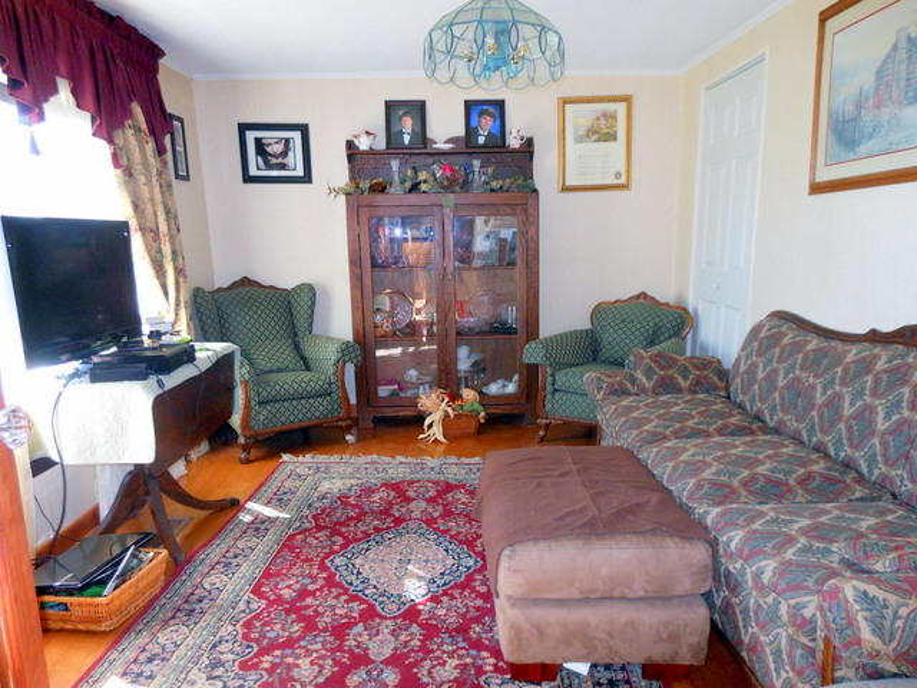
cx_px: 458
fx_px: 662
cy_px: 344
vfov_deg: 54.9
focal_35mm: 25
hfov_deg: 69.4
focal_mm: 4.5
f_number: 3.2
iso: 250
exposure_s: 1/25
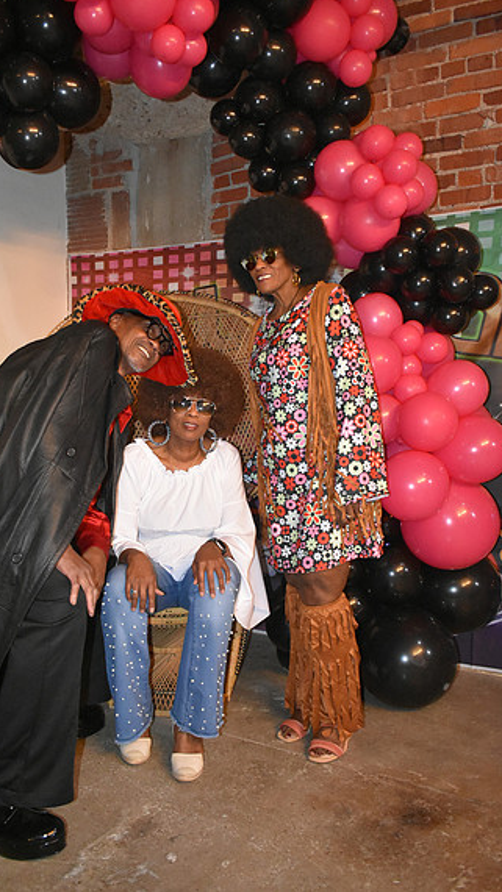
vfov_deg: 58.7
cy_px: 442
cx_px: 206
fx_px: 794
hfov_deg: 35.0
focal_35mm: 34
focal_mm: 21
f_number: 3.8
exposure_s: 1/60
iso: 6400
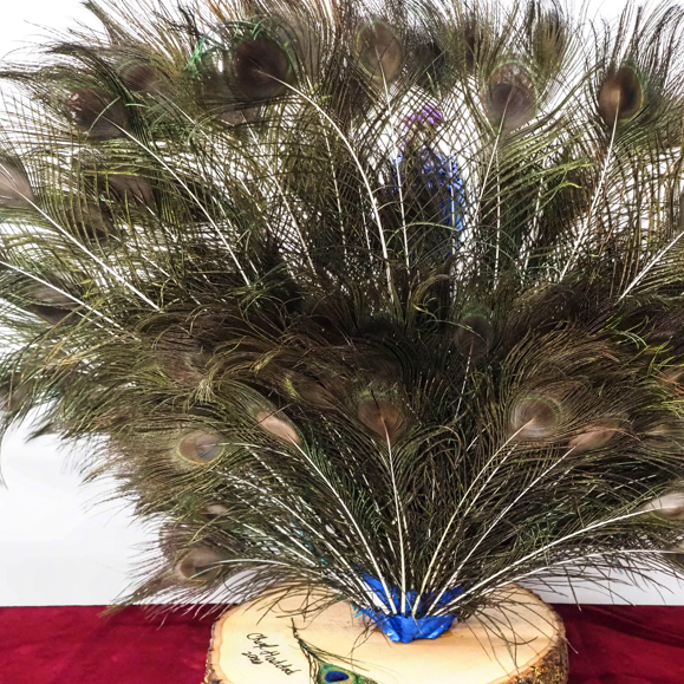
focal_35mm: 55
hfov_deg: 31.0
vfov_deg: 31.0
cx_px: 398
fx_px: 1230
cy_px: 388
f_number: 5
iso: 5000
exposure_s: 1/60
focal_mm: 20
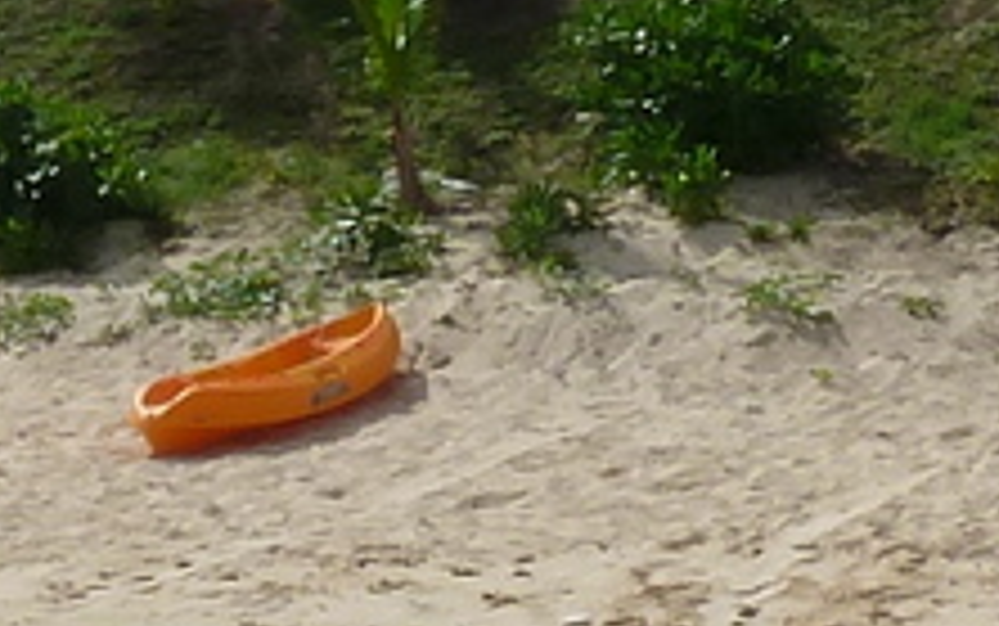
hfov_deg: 6.8
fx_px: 8308
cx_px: -212
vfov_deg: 4.3
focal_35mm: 305
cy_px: 356
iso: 80
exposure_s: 1/800
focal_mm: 6.5
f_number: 5.6
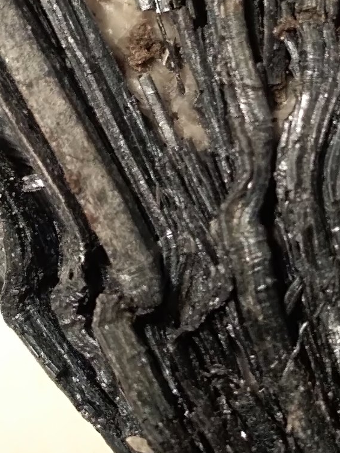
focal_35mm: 55
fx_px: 720
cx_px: 234
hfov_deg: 26.4
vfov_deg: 34.7
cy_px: 169
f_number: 2
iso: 197
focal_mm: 3.54
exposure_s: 1/100
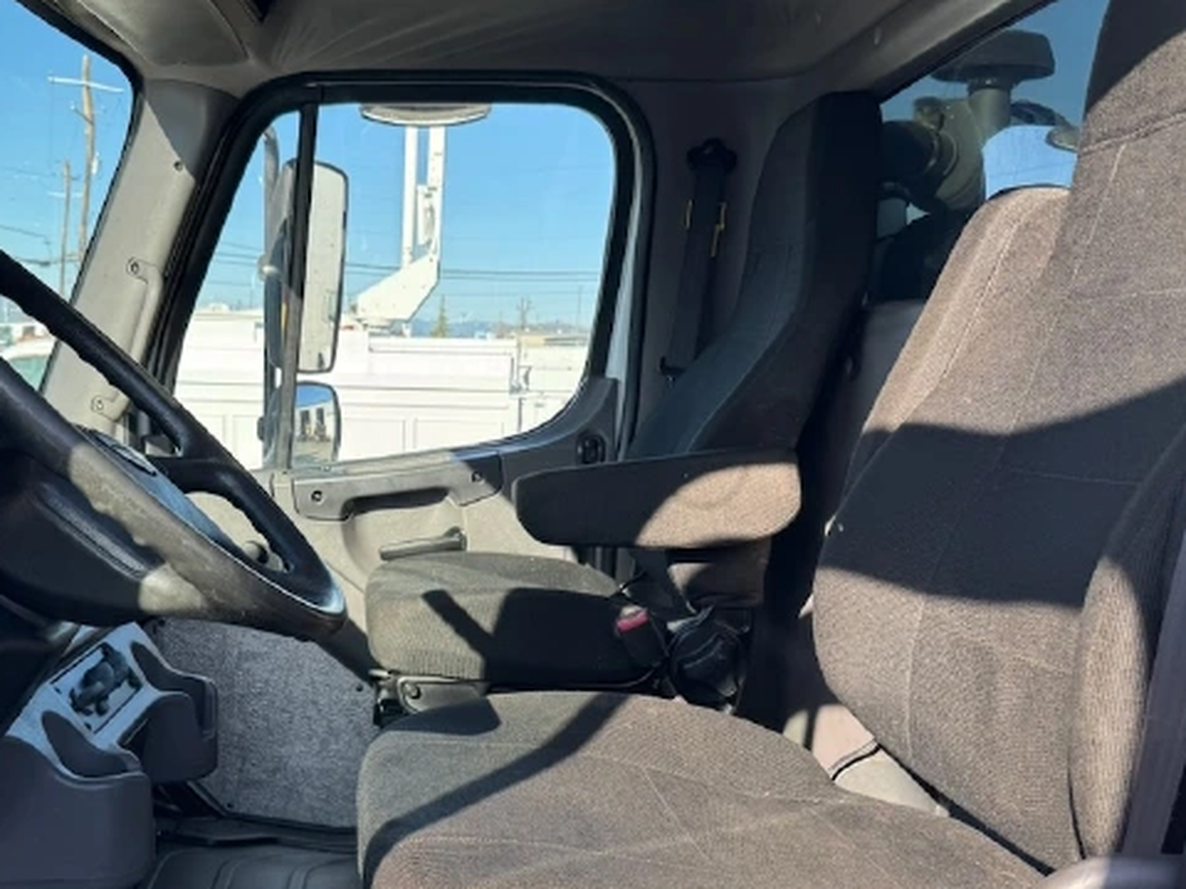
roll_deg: -2.0
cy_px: 620
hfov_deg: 46.0
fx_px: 1370
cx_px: 381
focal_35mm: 40
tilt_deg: -9.1
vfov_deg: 35.5
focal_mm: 6.76
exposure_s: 1/995
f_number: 1.78
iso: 80
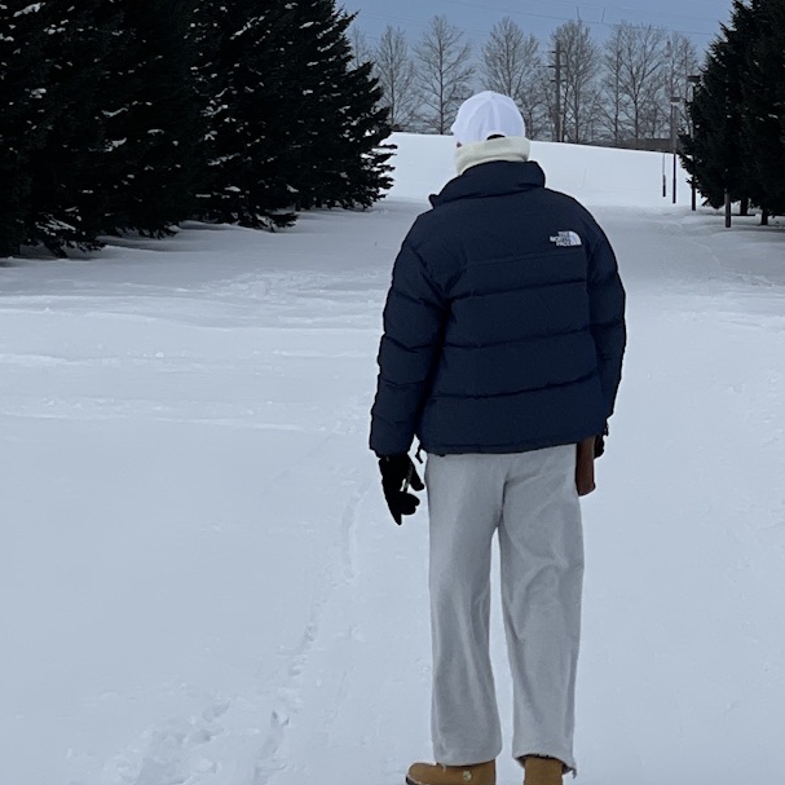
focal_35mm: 155
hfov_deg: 11.3
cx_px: 542
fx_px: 3977
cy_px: -50
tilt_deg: +3.9
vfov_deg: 11.1
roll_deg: -0.2
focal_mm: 6
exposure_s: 1/4348
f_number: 2
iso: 32
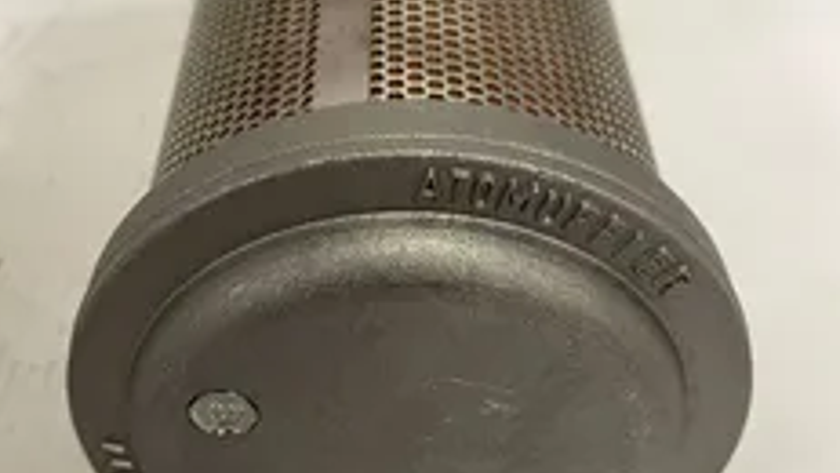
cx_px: 327
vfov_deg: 24.4
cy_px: 287
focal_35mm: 49
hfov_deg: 41.9
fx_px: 1092
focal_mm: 4.2
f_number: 1.6
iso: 160
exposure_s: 1/60
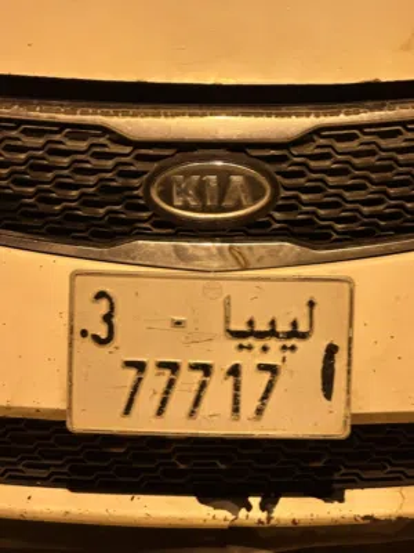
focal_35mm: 77
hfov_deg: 19.1
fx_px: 1228
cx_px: 207
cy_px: 276
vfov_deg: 25.3
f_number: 2.8
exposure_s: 1/41
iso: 800
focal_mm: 9
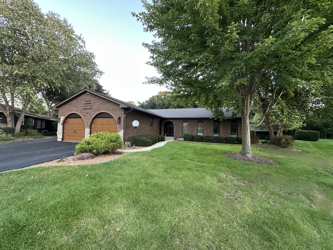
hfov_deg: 102.1
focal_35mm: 14
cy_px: 125
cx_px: 166
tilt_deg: +2.3
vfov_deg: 85.7
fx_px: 135
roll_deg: -2.0
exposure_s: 1/99
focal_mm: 2.22
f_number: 2.2
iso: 250
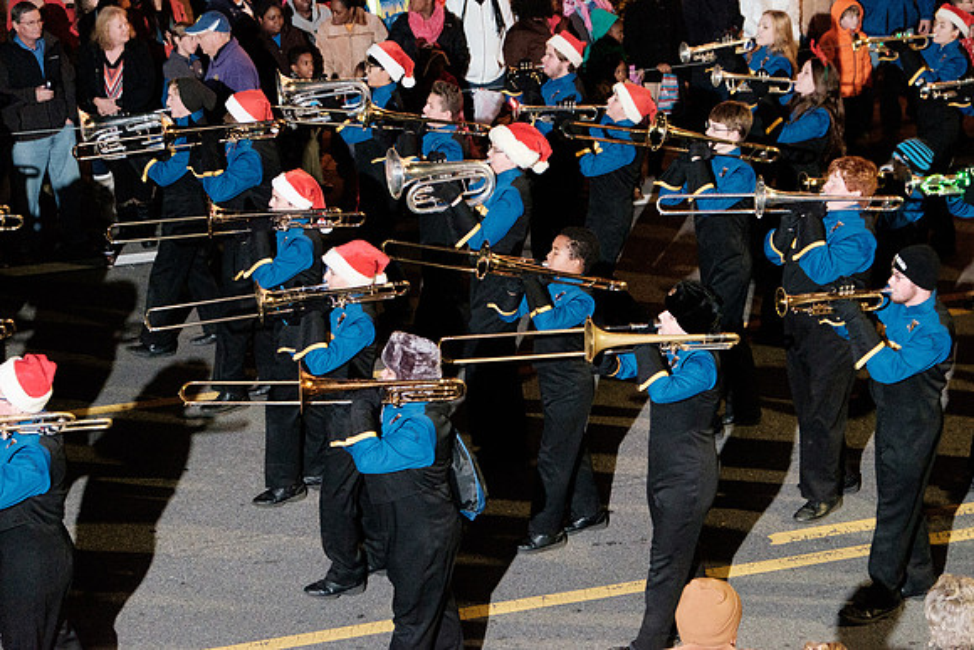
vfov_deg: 16.5
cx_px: 487
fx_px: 2246
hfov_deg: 24.5
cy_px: 325
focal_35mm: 83
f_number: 4
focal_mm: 55
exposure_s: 1/60
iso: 6400
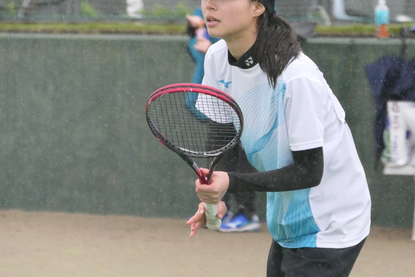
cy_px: 119
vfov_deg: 4.0
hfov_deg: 6.0
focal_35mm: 345
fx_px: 3975
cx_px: 259
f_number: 4
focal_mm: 98.25
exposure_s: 1/3200
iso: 3200
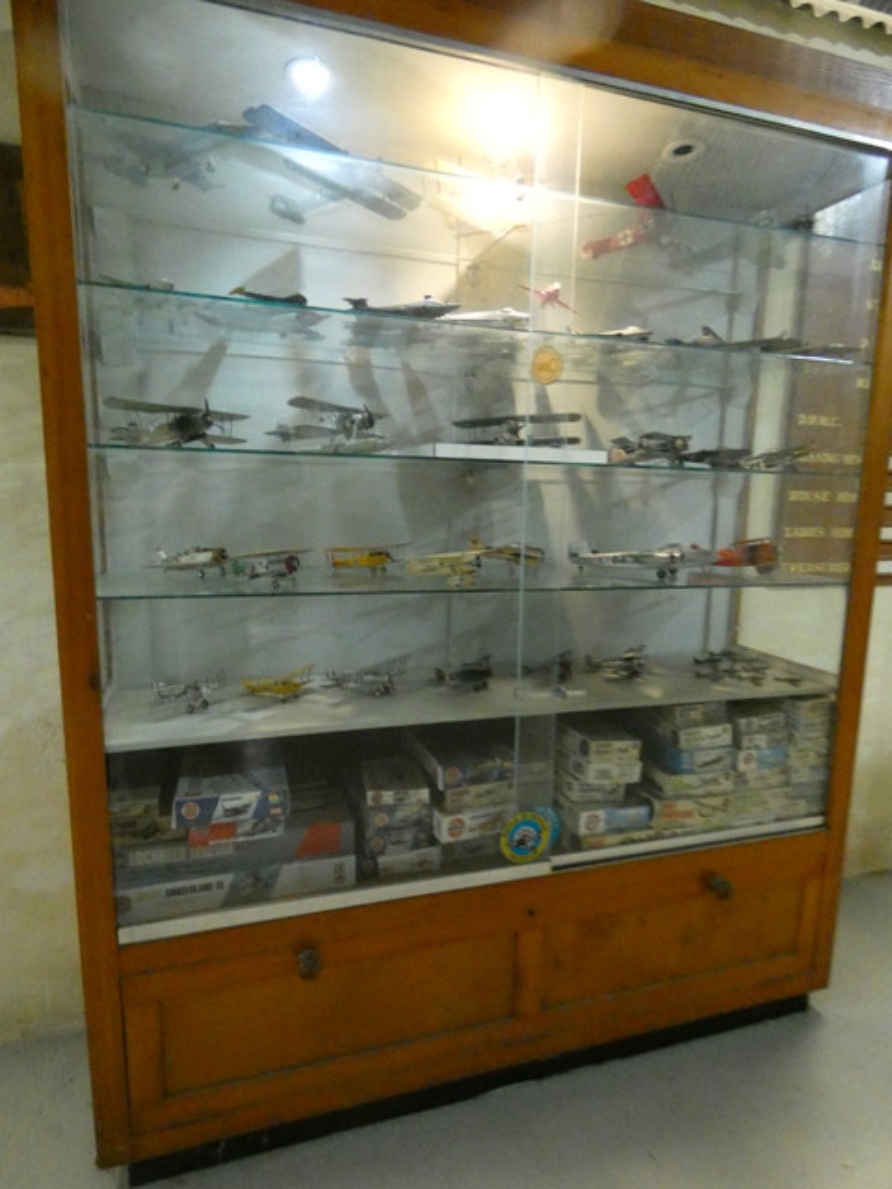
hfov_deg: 66.0
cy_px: 594
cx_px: 446
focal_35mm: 20
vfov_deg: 81.7
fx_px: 687
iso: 1600
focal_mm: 3.6
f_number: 2.8
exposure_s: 1/40
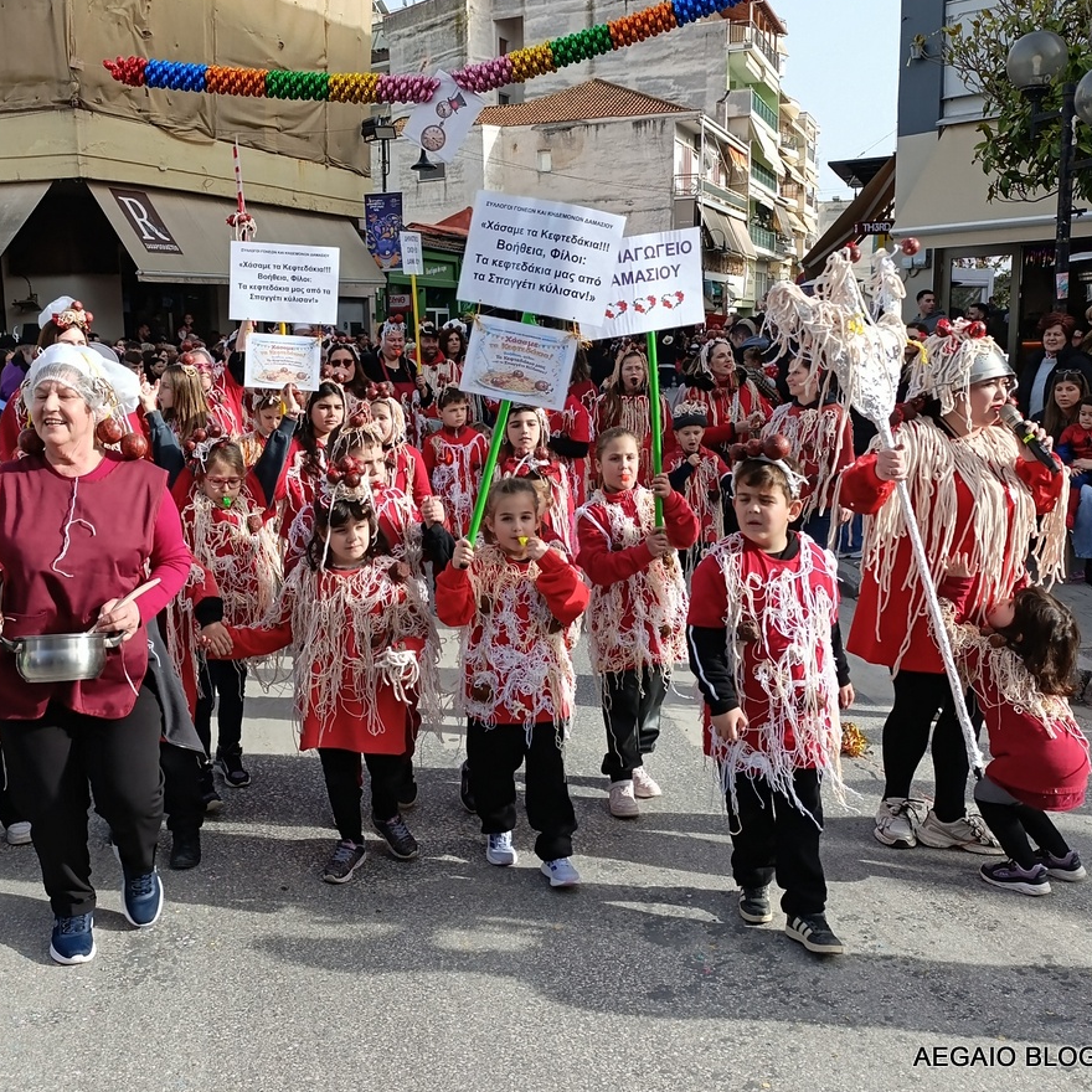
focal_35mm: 35
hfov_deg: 47.1
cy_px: 542
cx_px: 463
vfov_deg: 47.2
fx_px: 1249
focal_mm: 6.14
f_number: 1.65
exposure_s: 1/213
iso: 50
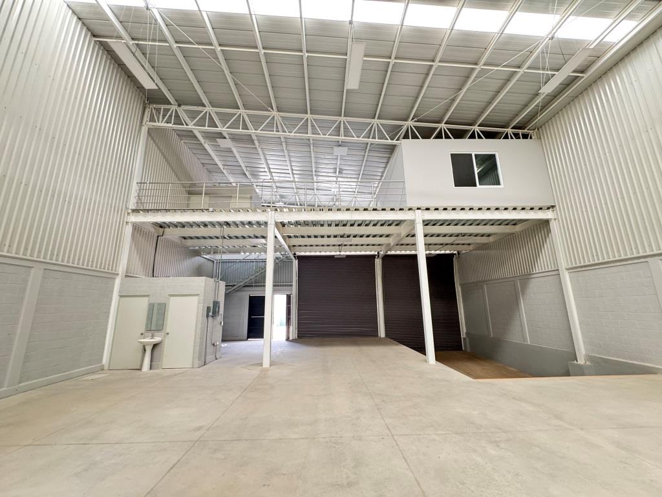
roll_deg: +1.8
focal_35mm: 14
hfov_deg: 102.1
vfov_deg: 85.7
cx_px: 331
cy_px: 248
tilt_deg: +12.2
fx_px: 268
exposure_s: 1/76
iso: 320
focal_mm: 2.22
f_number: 2.2
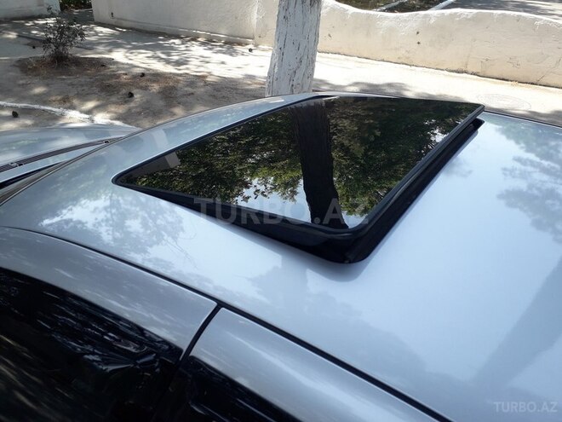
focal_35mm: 27
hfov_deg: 65.3
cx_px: 281
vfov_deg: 51.4
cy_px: 211
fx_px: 438
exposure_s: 1/433
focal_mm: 3.6
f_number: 1.9
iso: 40
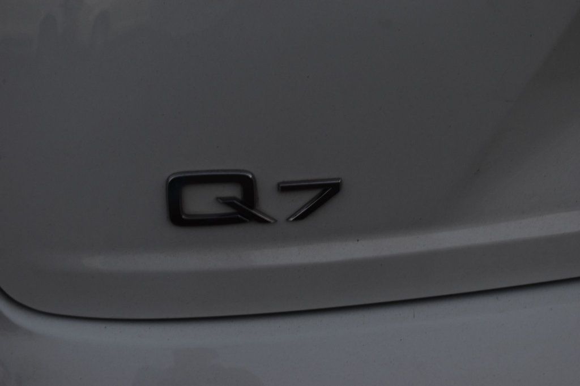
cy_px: 193
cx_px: 290
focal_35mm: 82
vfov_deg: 16.5
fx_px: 1329
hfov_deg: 24.6
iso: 900
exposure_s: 1/15
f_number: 6.3
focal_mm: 55
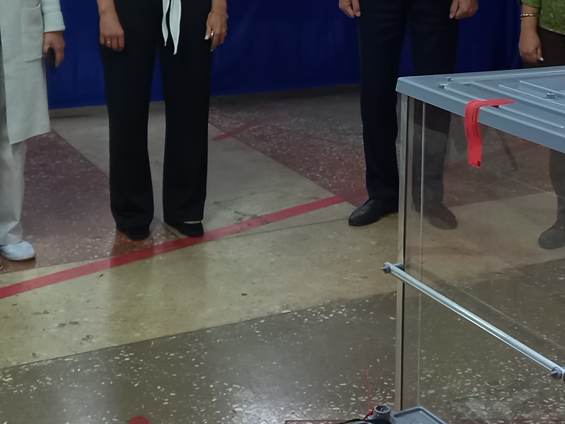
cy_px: 24
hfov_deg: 25.6
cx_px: 364
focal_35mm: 76
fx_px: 1240
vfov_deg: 19.0
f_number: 2
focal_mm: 4.6
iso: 200
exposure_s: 1/25
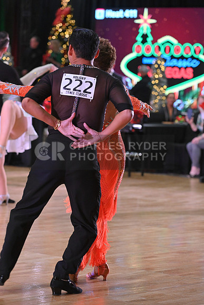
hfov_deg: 9.8
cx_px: 102
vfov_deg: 14.7
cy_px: 152
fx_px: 1189
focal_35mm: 140
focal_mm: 140
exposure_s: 1/320
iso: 3200
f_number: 5
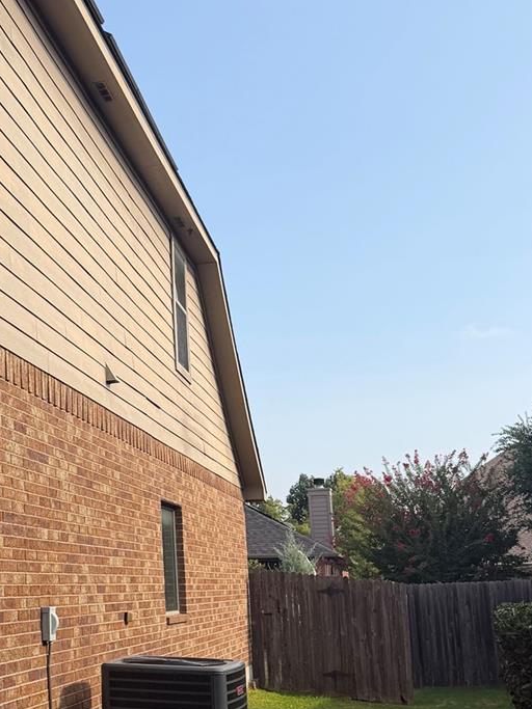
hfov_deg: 25.5
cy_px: 431
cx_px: -18
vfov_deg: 35.4
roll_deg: +2.1
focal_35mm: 54
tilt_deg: +8.0
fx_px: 1107
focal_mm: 6.76
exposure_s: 1/4167
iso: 80
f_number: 1.78
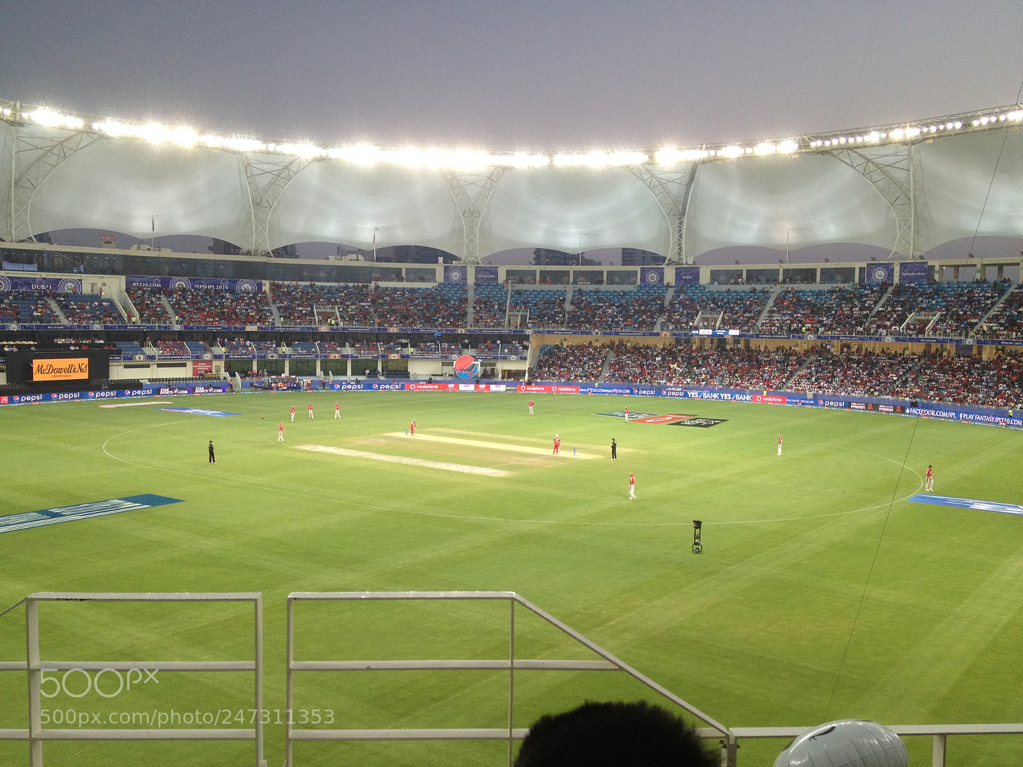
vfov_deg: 40.7
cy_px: 384
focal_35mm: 35
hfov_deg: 52.6
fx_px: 1034
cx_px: 512
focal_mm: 4.28
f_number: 2.4
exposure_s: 1/120
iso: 100
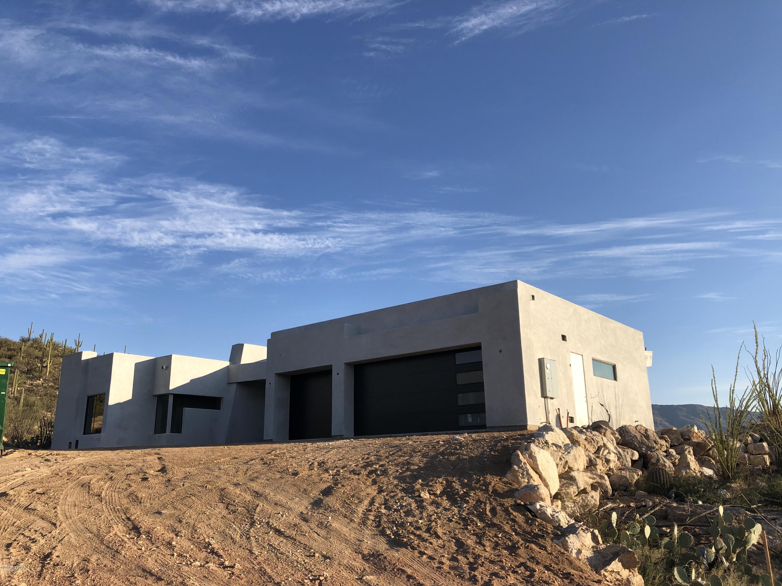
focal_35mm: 28
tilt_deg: +16.6
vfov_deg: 49.7
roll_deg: +0.7
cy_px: 293
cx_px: 391
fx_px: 633
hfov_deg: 63.4
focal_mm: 4
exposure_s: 1/1372
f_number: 1.8
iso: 20
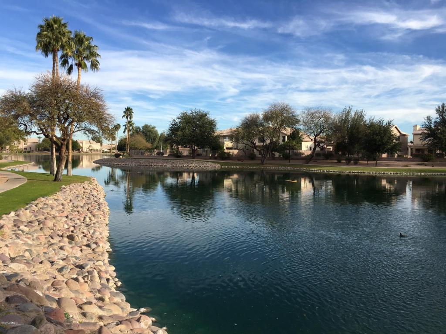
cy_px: 167
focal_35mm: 29
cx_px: 223
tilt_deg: -3.0
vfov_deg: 48.2
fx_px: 374
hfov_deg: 61.7
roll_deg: -0.6
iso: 25
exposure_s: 1/905
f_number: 2.2
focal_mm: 4.15
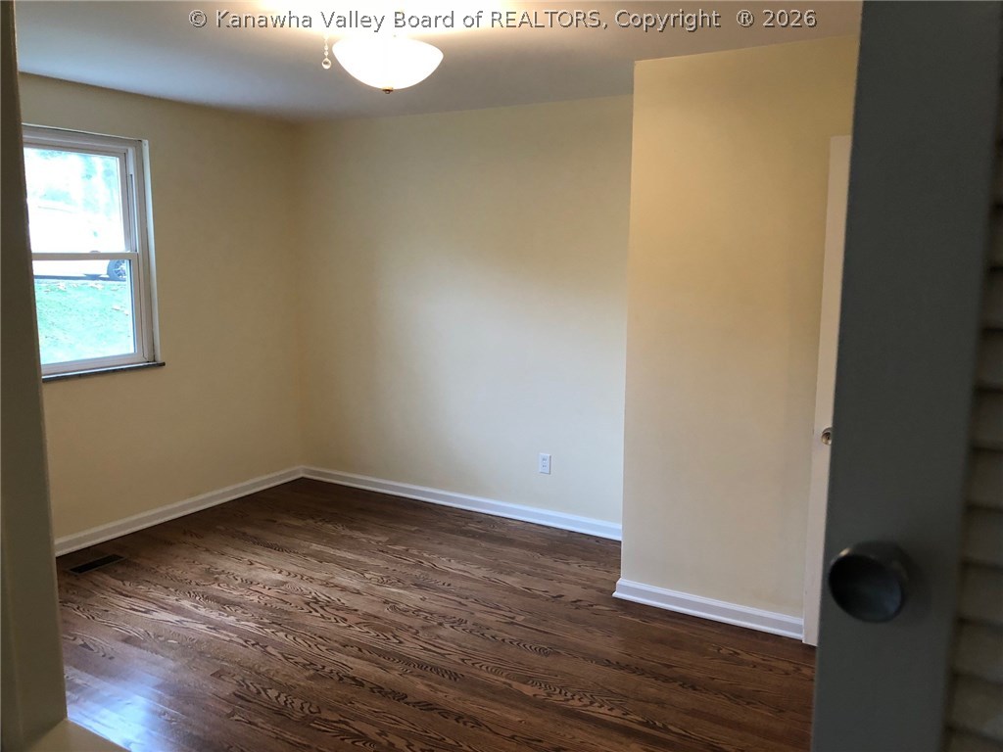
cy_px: 376
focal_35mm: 29
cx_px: 502
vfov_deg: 48.2
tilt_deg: -9.4
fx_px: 840
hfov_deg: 61.7
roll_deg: -0.5
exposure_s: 1/15
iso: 64
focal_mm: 3.99
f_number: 1.8
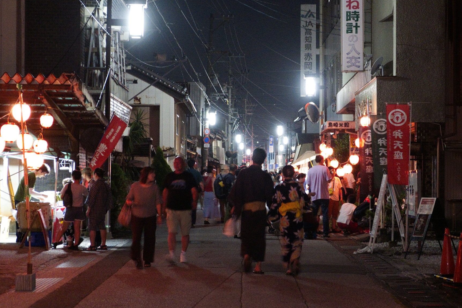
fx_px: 821
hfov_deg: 31.4
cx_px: 224
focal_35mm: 64
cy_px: 160
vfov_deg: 21.2
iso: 6400
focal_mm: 40.7
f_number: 4
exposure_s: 1/6
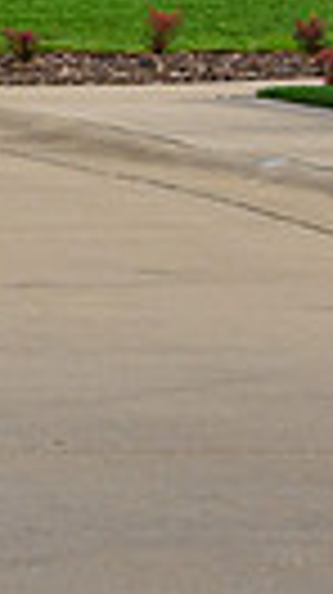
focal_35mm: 396
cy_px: -11
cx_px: -672
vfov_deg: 5.4
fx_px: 6232
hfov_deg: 3.0
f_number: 10
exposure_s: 1/400
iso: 400
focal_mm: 50
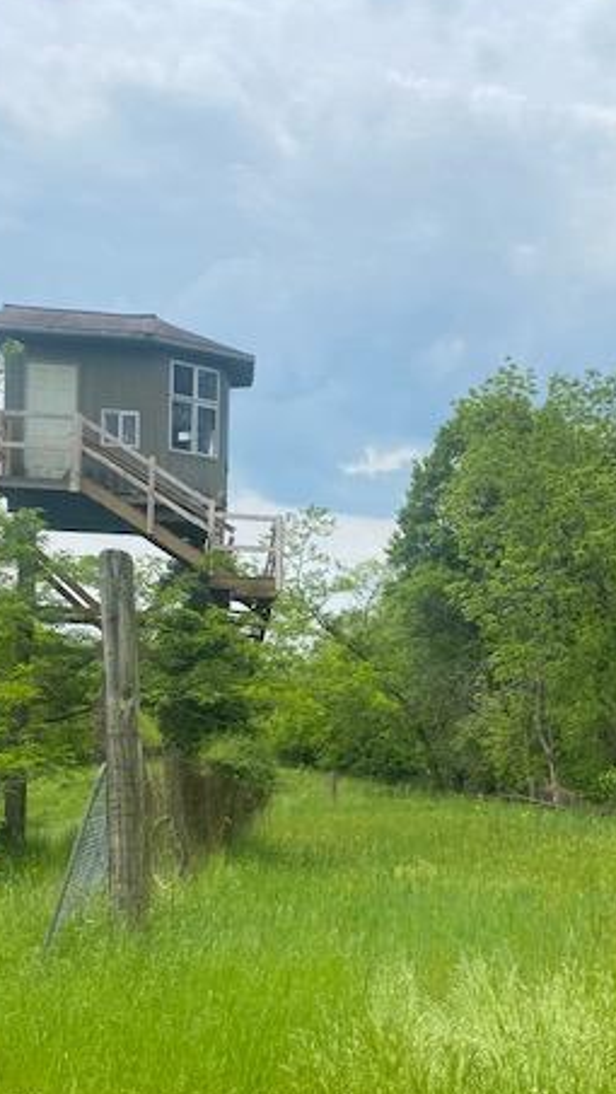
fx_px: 1161
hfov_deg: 29.6
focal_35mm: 40
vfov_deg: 49.8
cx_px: 391
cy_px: 700
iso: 32
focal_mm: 4.25
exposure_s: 1/4115
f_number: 1.8
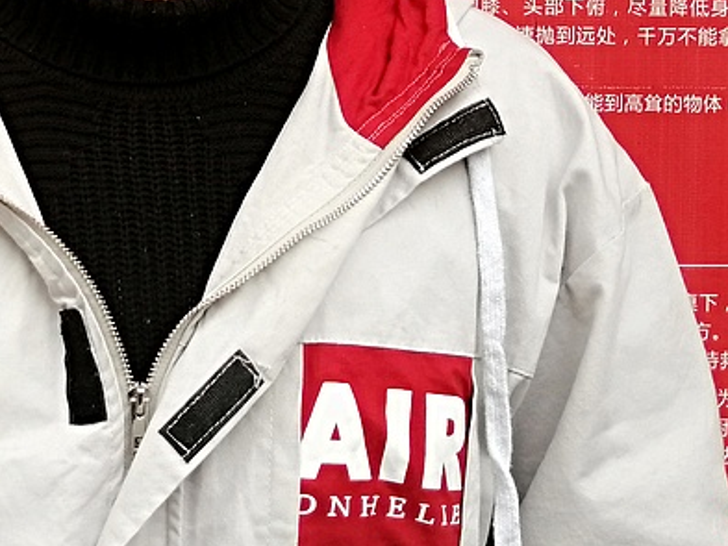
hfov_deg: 21.7
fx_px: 1851
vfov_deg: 16.4
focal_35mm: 88
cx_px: 57
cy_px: -24
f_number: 1.8
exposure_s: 1/120
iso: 80
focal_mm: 3.95
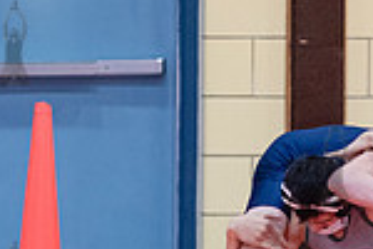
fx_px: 6227
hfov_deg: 3.4
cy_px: 163
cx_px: 333
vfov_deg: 2.3
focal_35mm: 601
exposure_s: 1/400
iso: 4000
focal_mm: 155
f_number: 3.5
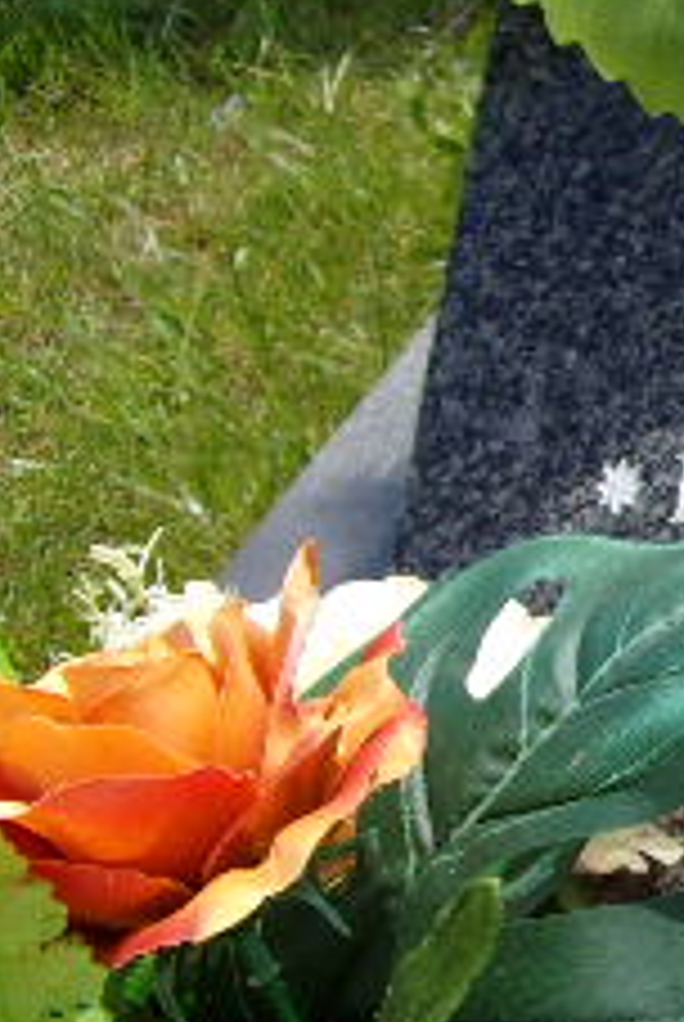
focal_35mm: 82
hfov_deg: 14.1
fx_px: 2330
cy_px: 513
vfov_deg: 24.7
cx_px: 1364
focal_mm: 5.1
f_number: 10.8
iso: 80
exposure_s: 1/70
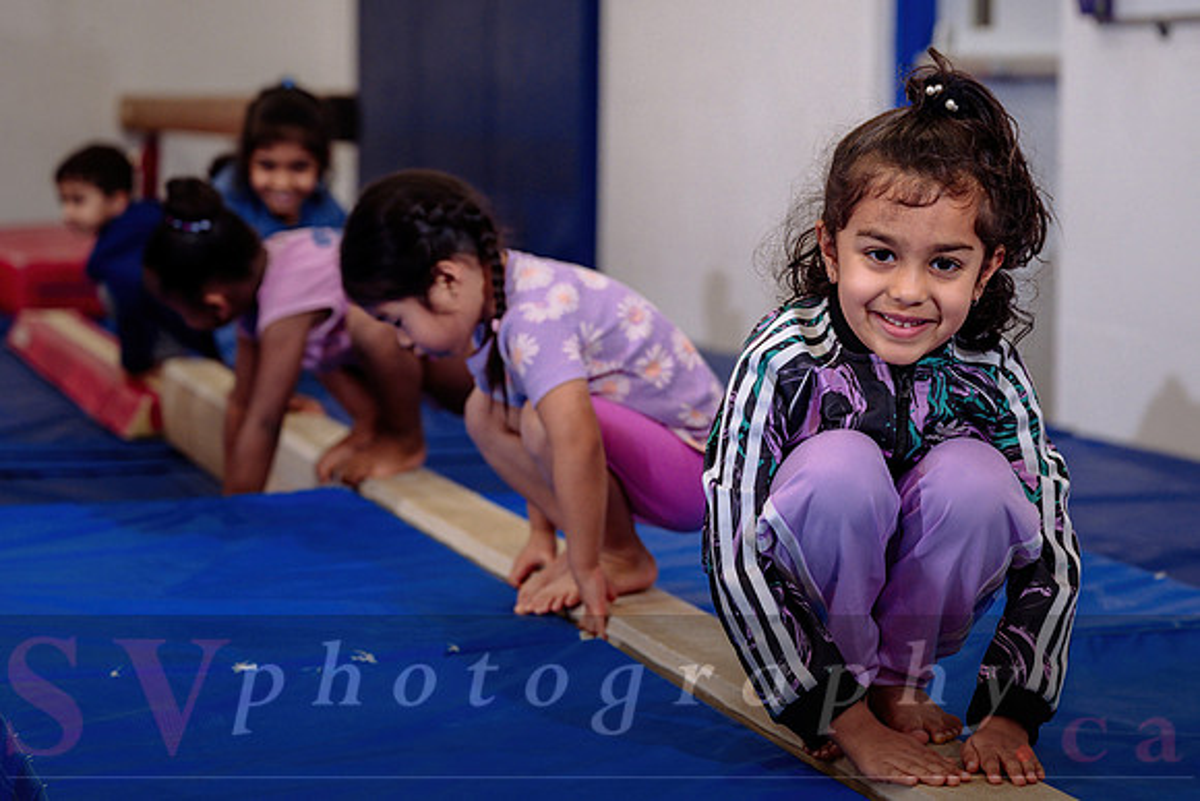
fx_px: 3007
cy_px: 285
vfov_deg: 15.1
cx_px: 773
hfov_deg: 22.5
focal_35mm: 90
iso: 800
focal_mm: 70
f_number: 3.5
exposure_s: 1/250
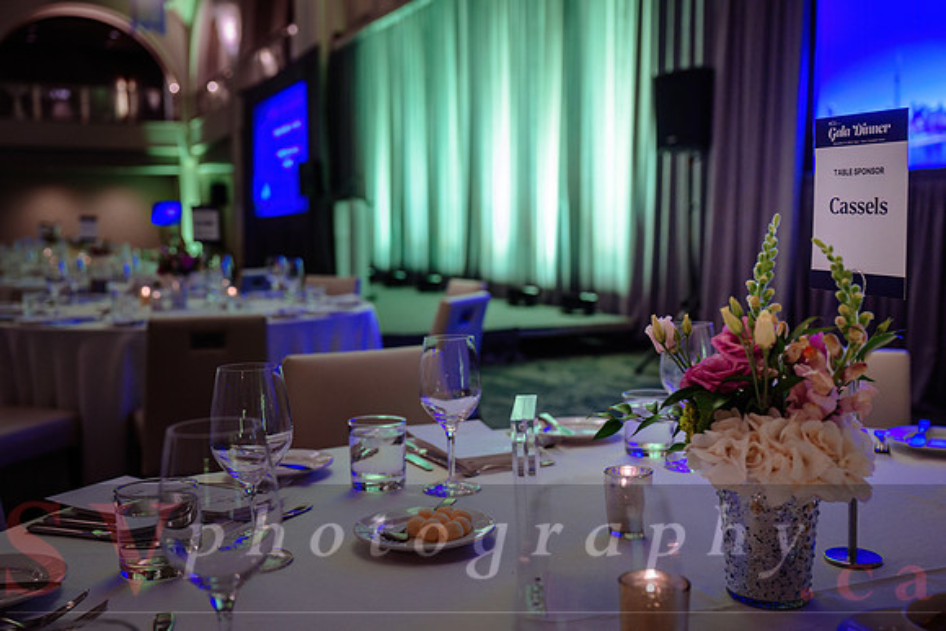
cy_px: 316
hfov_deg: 53.1
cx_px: 473
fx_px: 946
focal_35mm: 36
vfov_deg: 36.9
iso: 800
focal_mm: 36
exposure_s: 1/40
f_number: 3.5
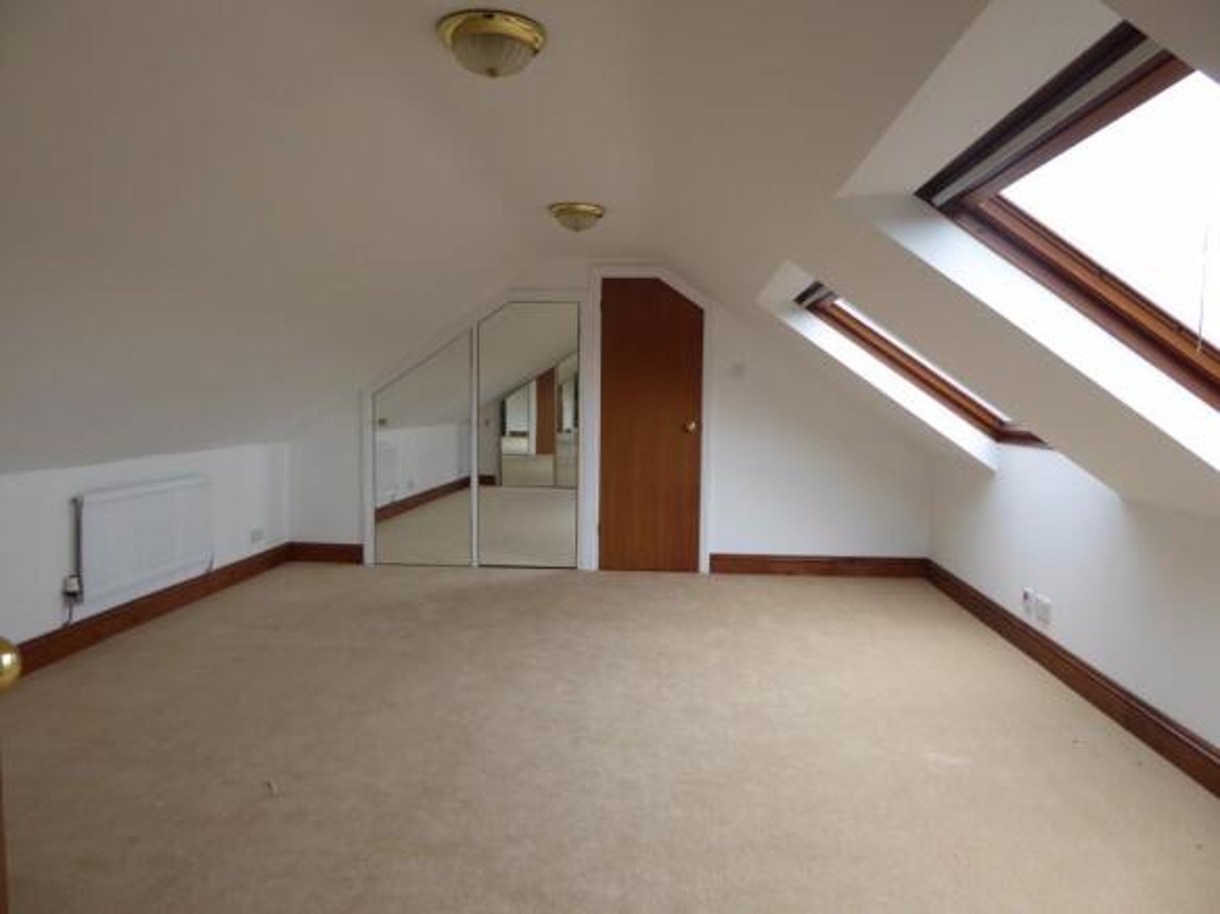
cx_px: 610
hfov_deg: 69.4
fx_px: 881
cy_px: 457
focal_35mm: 25
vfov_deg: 54.9
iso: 80
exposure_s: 1/80
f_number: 3.3
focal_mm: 4.3
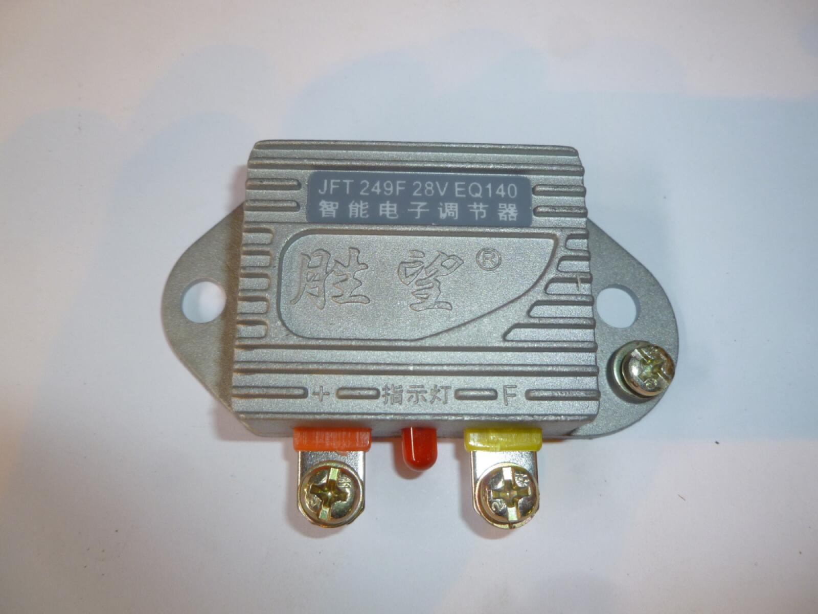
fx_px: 662
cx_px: 409
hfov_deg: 63.4
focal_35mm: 28
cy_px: 307
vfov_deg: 49.7
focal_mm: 5
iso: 100
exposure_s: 1/30
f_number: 3.3
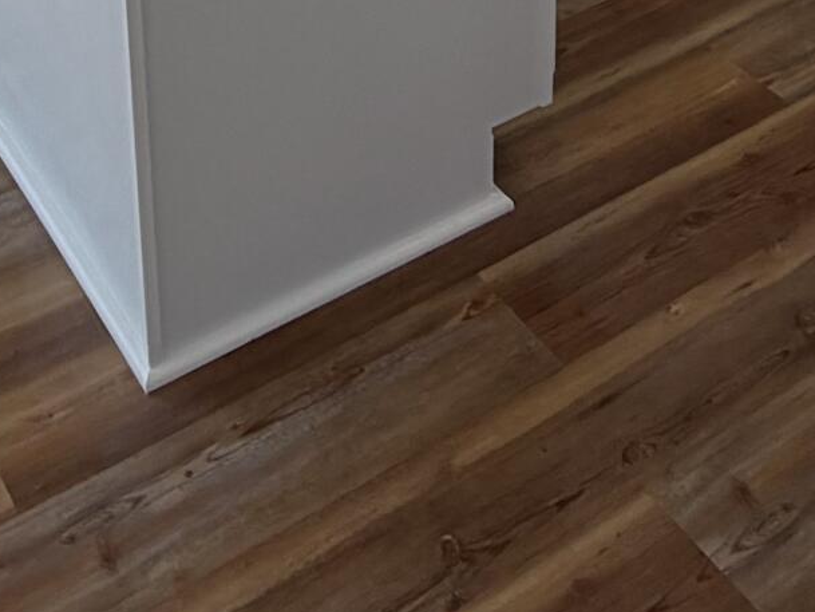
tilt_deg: -16.0
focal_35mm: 69
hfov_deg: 28.2
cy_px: -541
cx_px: 403
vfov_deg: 16.9
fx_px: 1625
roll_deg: +1.3
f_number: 2.2
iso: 40
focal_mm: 2.22
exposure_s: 1/120
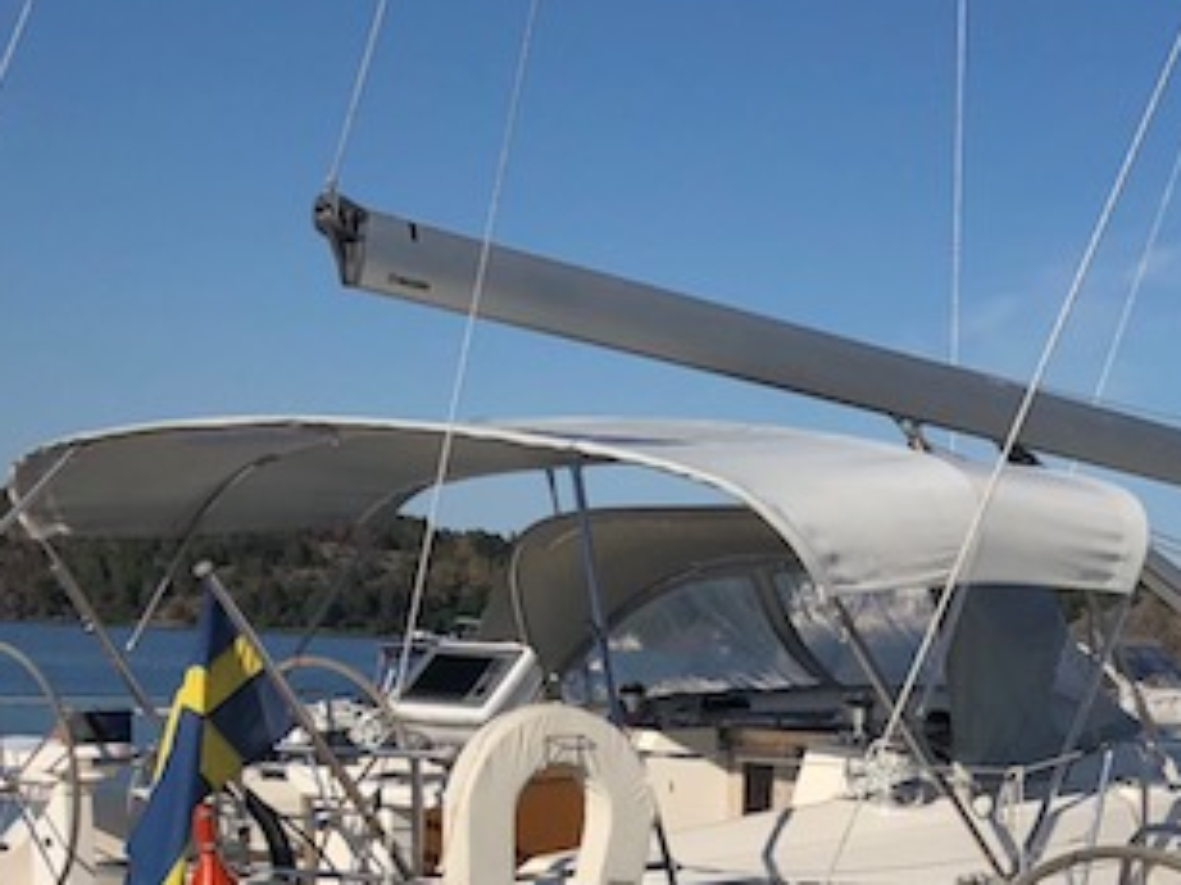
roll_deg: -0.6
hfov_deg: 25.3
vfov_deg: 19.0
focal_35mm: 73
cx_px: 1208
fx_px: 2490
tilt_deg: -7.3
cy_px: 1058
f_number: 1.8
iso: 25
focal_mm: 4
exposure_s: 1/5348
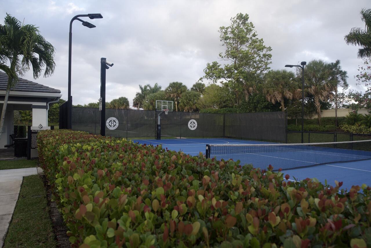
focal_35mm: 24
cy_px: 124
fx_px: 247
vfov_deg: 53.2
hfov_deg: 73.7
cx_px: 186
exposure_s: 1/1250
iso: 2000
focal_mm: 24
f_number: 5
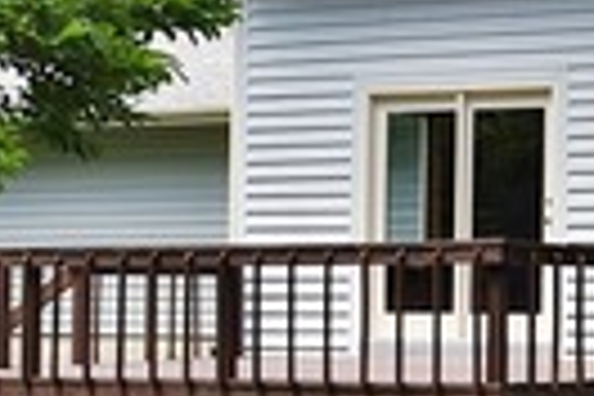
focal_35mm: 146
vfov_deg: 9.4
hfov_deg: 13.4
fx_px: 2409
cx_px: 828
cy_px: 182
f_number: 7.1
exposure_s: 1/200
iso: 100
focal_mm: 20
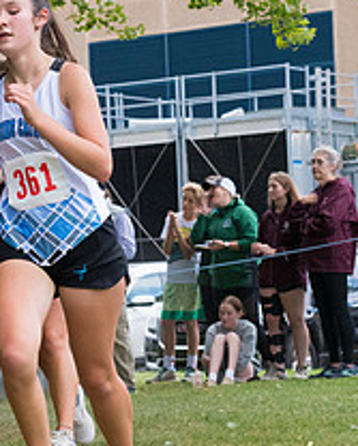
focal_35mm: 158
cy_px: 283
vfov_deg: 12.2
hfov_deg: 9.8
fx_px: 2088
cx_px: 61
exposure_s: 1/1250
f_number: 5.6
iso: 2000
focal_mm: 52
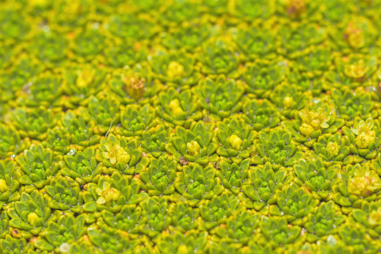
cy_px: 127
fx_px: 2115
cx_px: 190
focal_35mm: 200
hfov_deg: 10.3
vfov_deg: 6.9
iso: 250
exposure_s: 1/1250
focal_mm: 200
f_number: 16
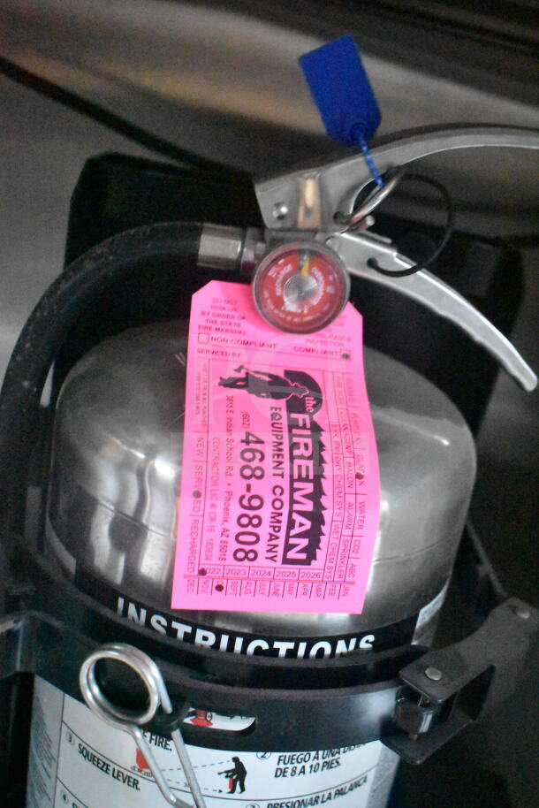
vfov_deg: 51.3
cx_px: 270
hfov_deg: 35.5
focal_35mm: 38
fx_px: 841
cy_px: 404
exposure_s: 1/40
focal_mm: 25
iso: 25600
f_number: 4
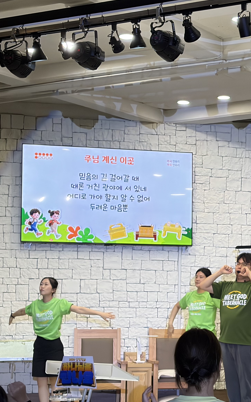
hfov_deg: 13.4
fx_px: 1051
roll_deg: +0.6
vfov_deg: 21.6
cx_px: 258
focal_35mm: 96
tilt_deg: +2.9
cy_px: 238
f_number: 1.6
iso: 64
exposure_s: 1/120
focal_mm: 5.96
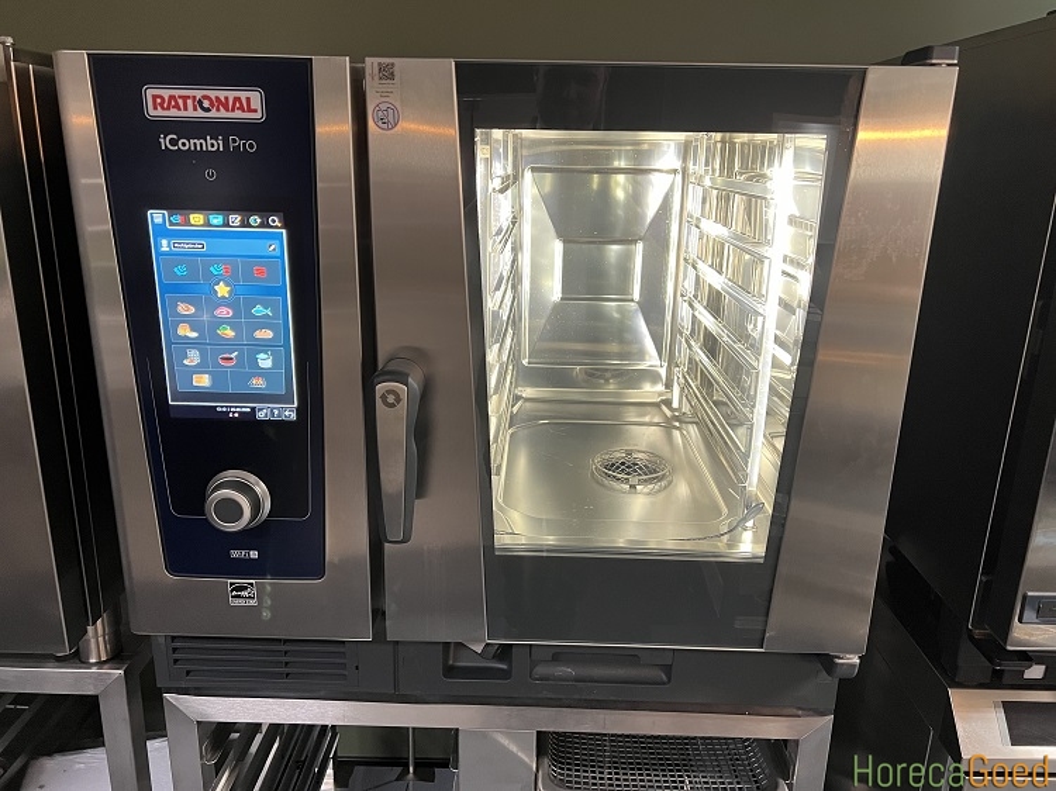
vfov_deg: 53.0
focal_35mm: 26
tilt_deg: -16.6
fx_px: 793
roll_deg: -1.4
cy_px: 396
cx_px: 528
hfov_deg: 67.3
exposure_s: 1/50
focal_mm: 5.7
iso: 400
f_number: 1.5
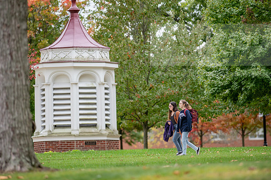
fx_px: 2431
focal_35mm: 323
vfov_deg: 4.3
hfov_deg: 6.4
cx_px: 135
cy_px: 84
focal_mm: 300
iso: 250
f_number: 3.5
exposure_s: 1/500
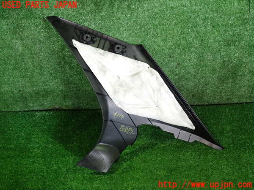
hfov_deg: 60.0
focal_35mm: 30
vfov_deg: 46.8
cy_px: 95
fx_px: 220
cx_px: 127
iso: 400
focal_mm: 5.4
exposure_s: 1/30
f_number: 2.3
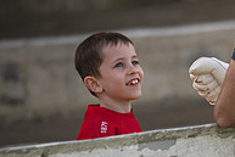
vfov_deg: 2.9
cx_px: 275
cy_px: 206
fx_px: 3083
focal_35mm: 472
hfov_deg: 4.4
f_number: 2.1
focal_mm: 135
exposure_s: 1/400
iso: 32
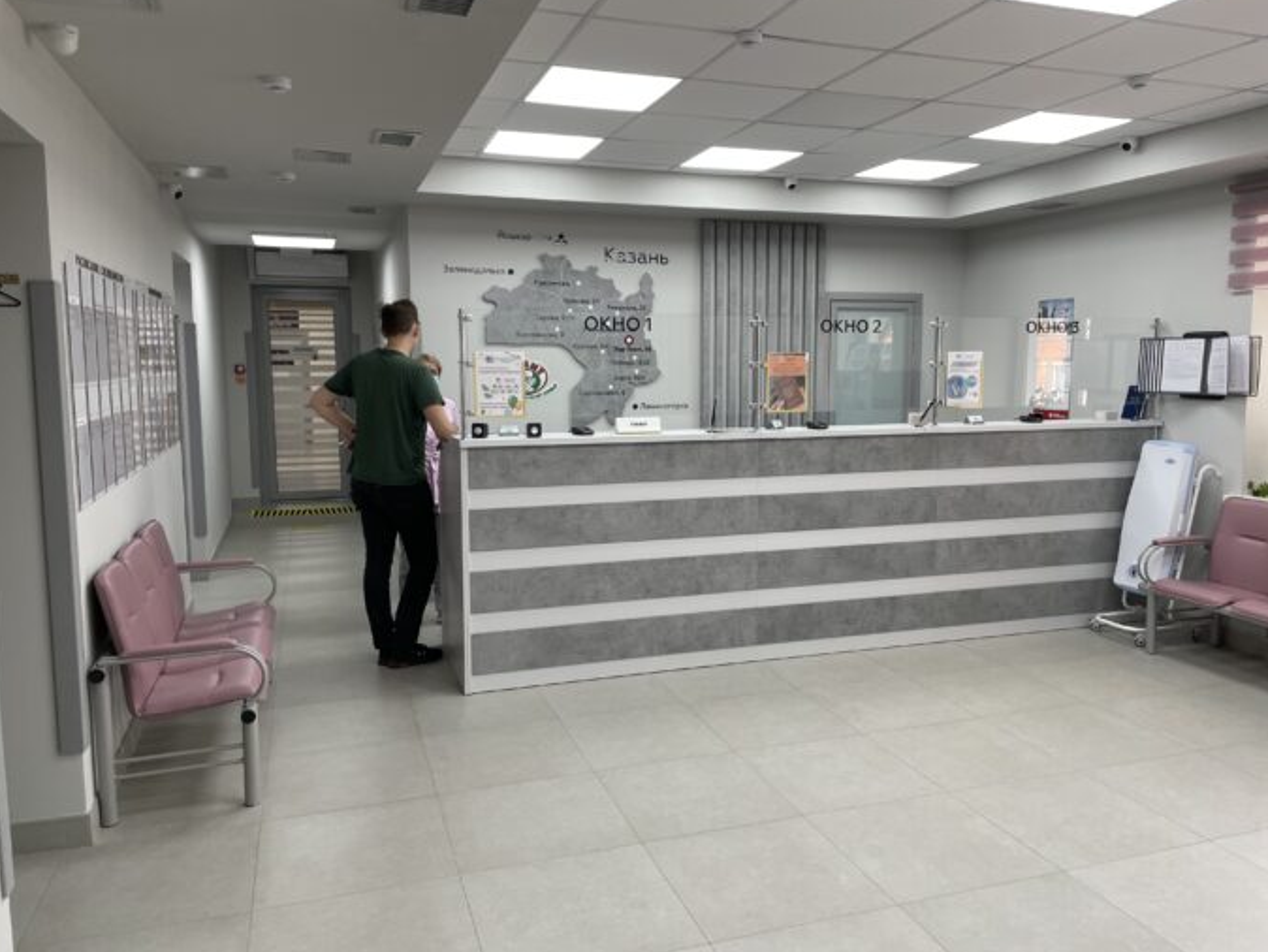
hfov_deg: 65.3
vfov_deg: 51.4
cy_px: 468
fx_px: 989
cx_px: 649
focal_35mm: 27
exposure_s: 1/100
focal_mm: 4.2
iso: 40
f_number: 1.6
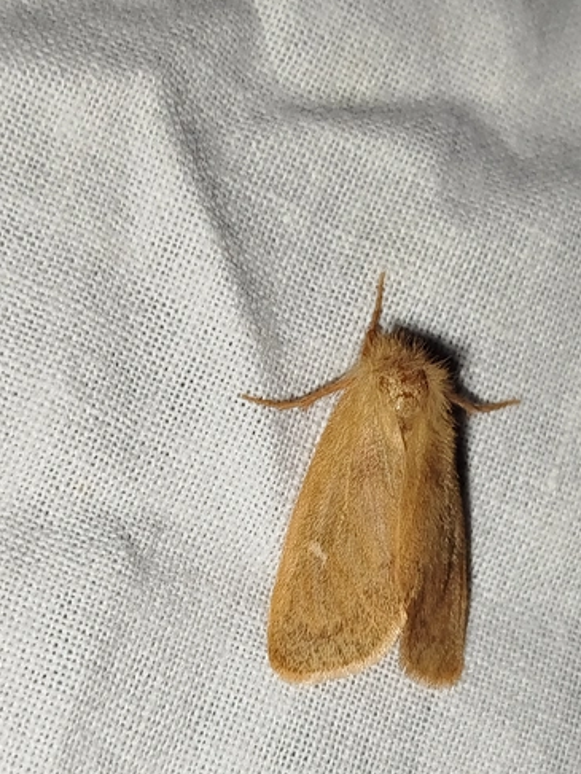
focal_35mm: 75
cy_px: 476
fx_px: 1677
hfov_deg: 19.6
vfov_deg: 25.9
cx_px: 328
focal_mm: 5.31
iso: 64
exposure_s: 1/50
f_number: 1.7
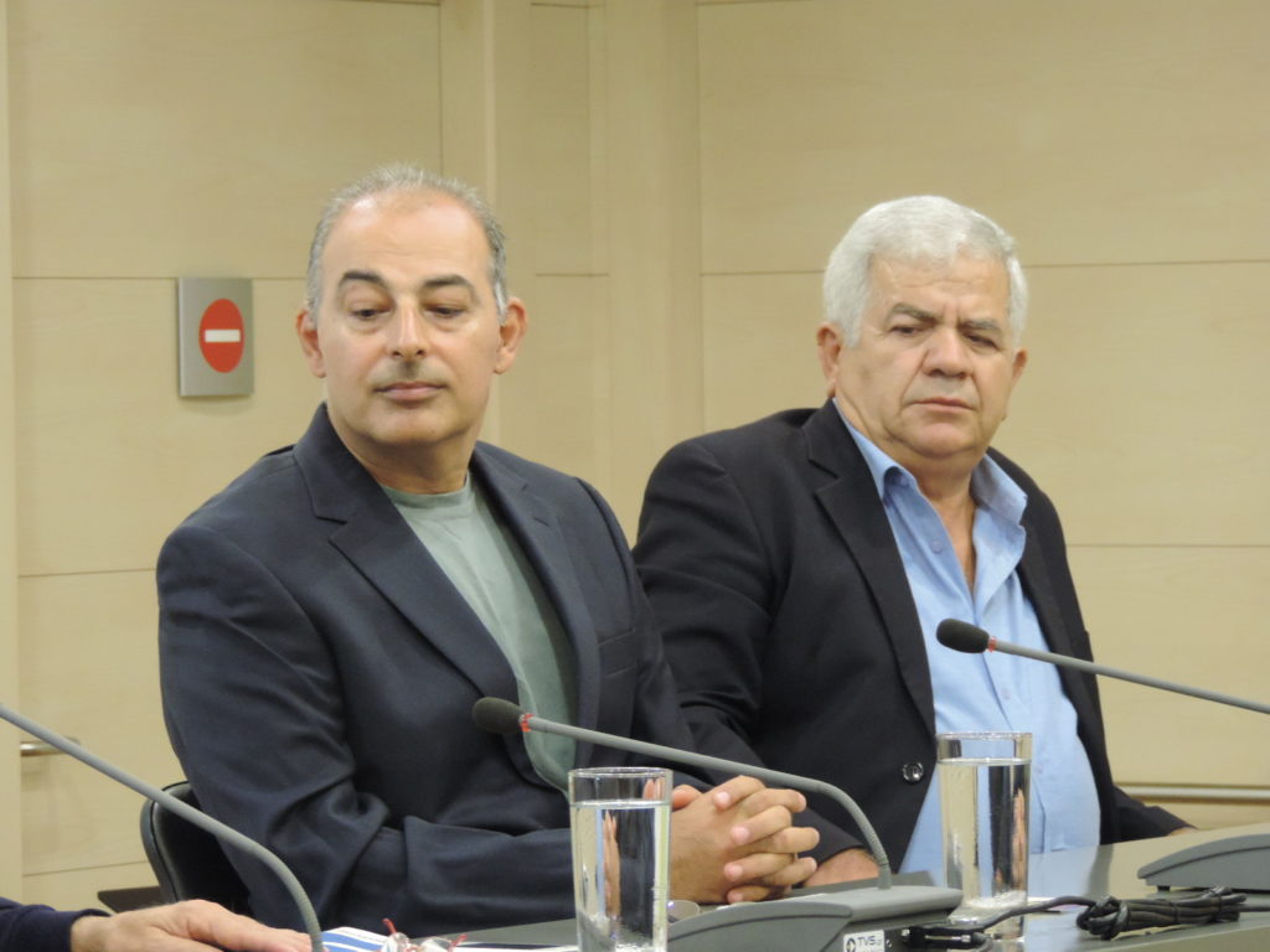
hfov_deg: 10.7
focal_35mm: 185
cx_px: 635
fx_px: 6787
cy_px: 476
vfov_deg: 8.0
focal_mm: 33
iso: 800
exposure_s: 1/20
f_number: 4.6
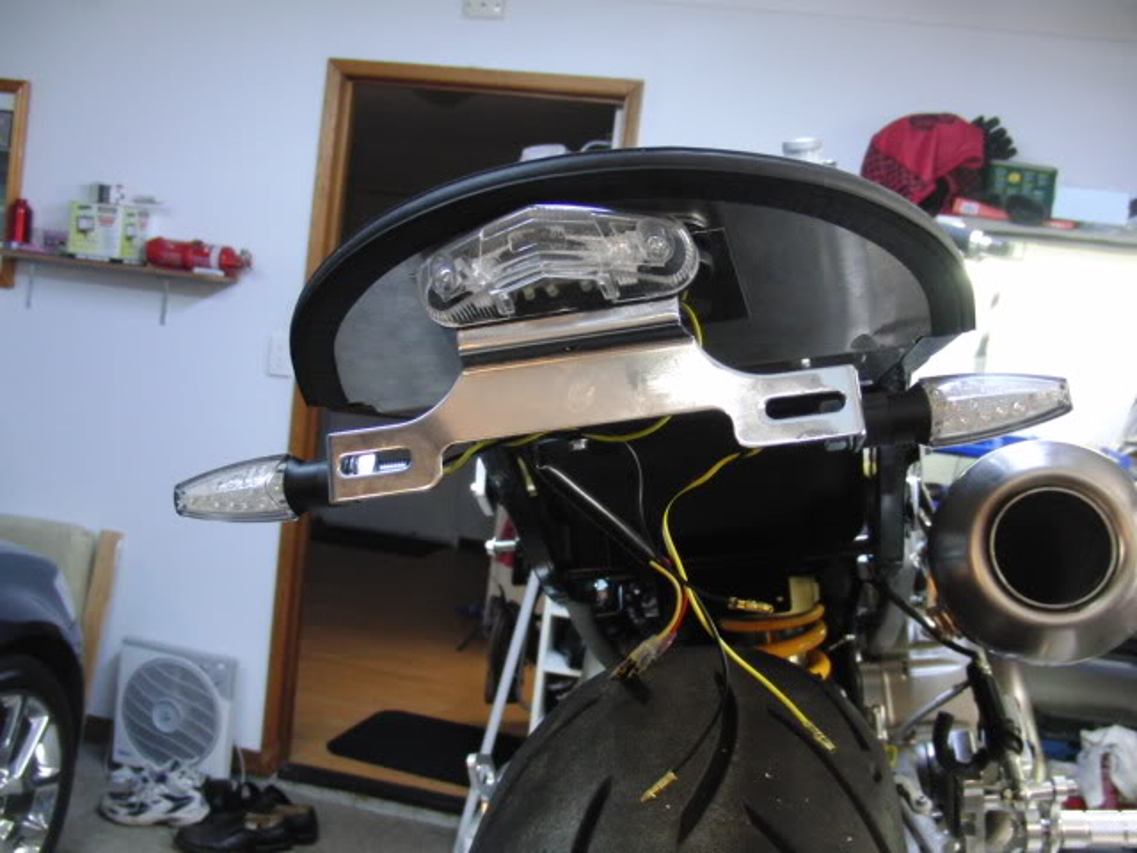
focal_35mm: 37
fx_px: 1215
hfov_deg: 50.1
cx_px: 568
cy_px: 426
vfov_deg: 38.7
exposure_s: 1/25
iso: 400
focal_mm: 6.4
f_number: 3.6
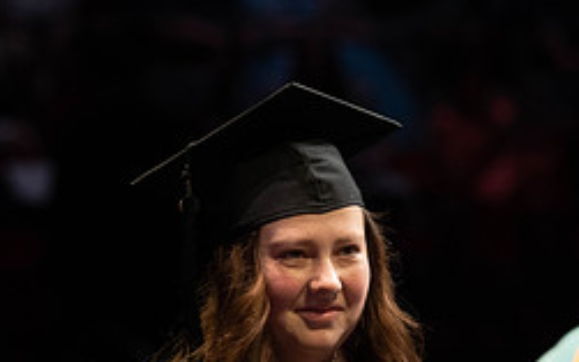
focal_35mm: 466
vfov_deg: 2.8
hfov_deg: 4.5
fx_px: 7355
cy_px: 422
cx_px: 408
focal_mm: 185
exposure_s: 1/320
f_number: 4.5
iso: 1600
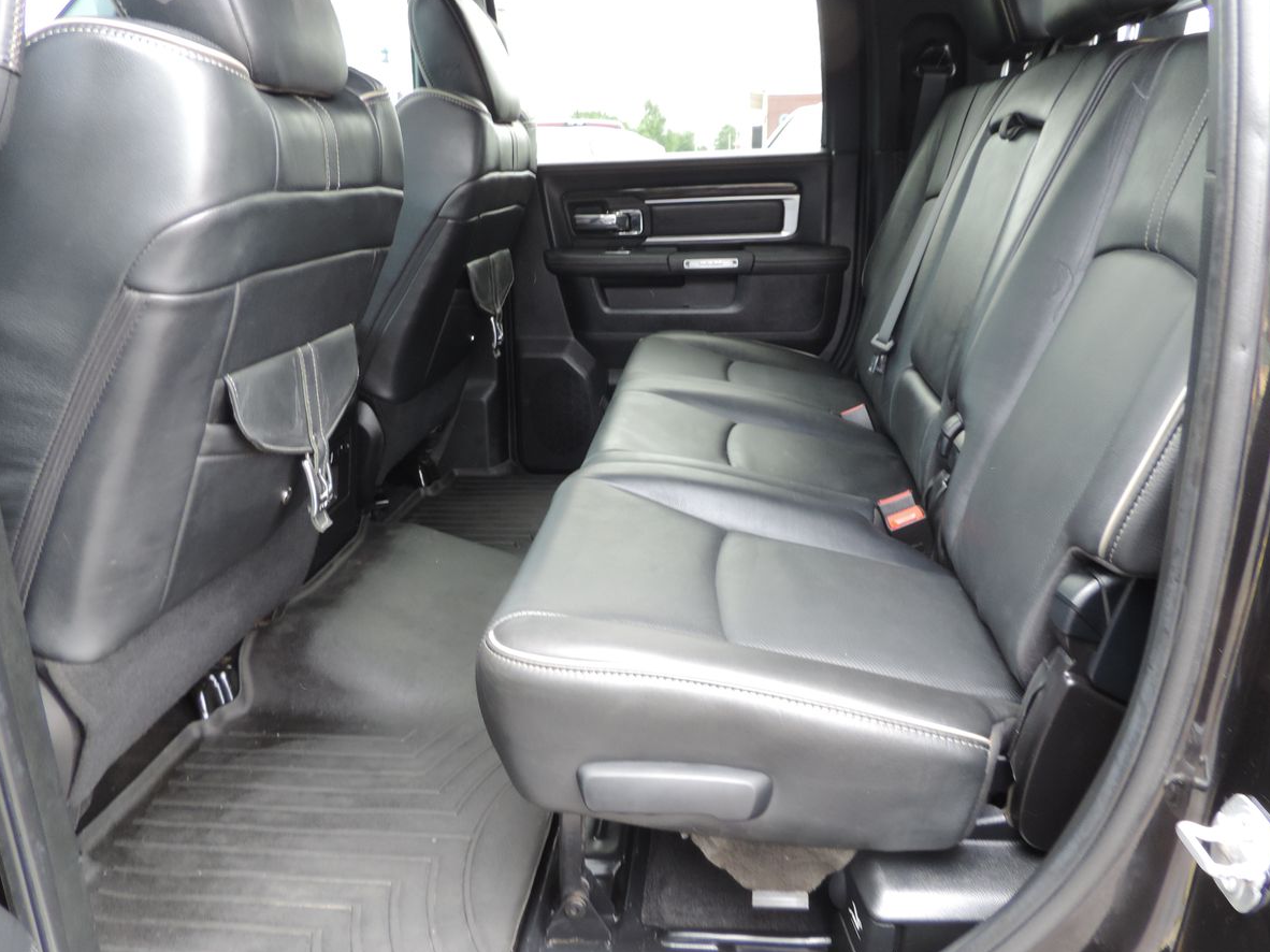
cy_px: 492
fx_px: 954
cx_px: 649
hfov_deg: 67.3
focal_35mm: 26
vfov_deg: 53.0
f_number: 3
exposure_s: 1/30
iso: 160
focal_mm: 4.3
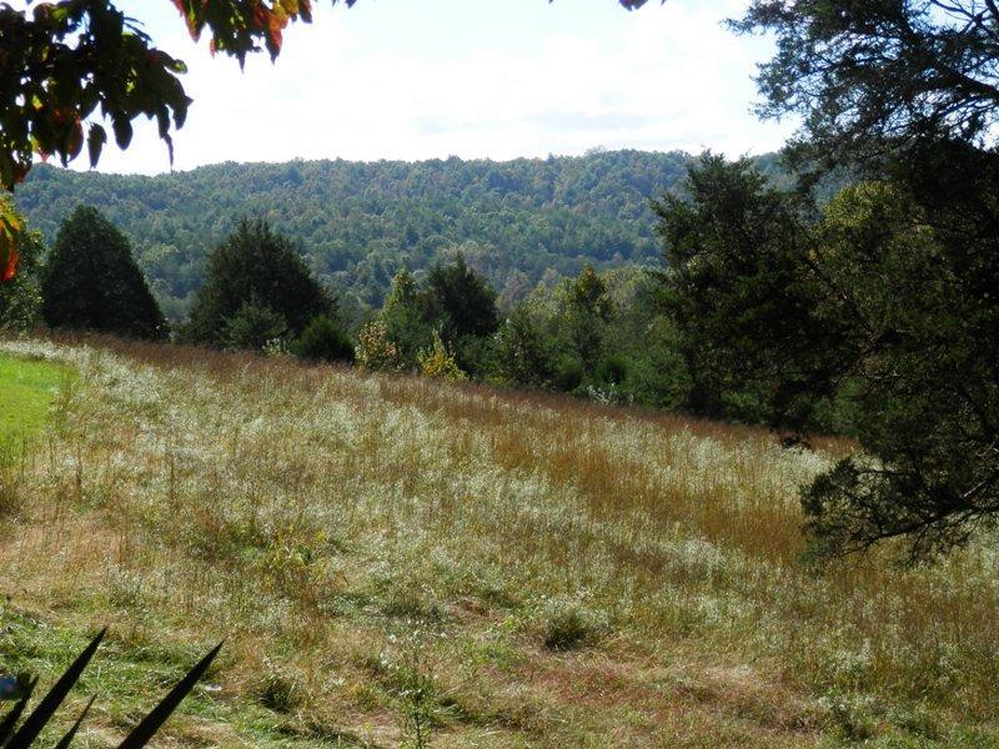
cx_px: 500
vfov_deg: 20.2
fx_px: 2107
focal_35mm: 73
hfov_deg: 26.7
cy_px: 374
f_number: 4.5
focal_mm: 13.1
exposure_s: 1/400
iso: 80
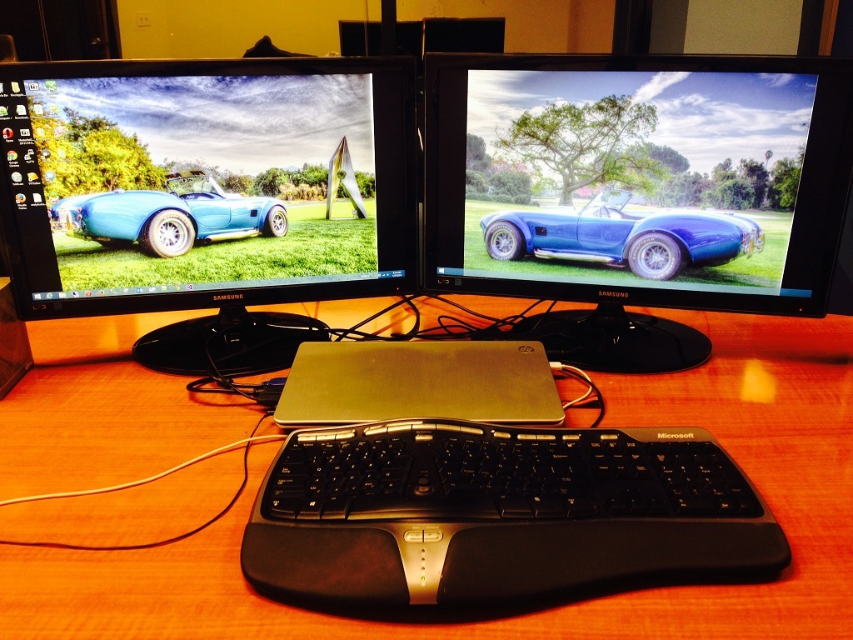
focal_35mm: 33
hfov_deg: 55.4
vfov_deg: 42.9
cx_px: 426
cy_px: 320
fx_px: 813
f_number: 2.4
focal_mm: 4.12
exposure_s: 1/20
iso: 50
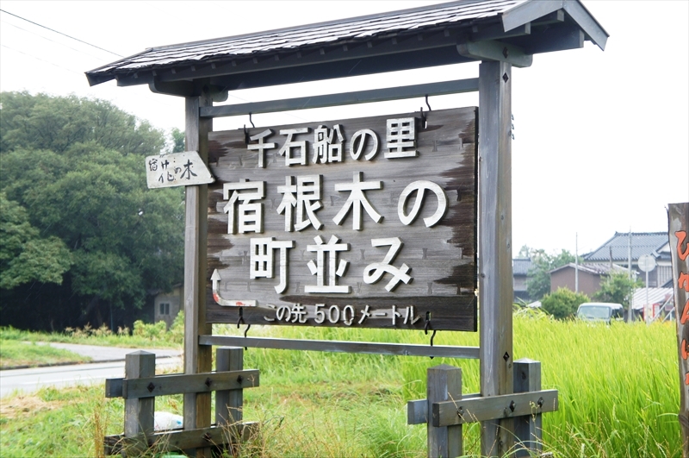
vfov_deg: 19.3
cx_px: 344
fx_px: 1347
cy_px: 229
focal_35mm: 70
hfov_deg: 28.7
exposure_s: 1/160
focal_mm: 47
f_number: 5
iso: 320
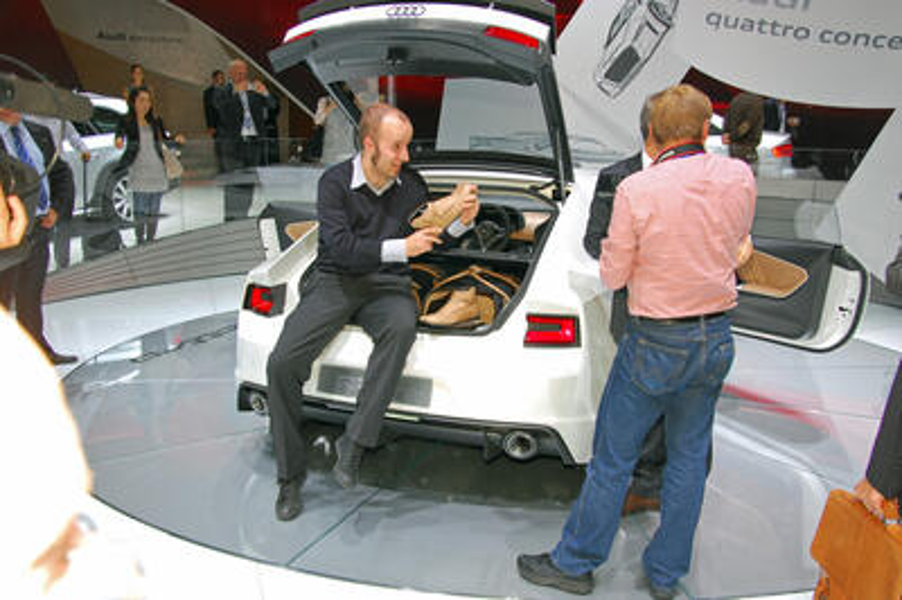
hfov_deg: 51.3
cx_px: 451
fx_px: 939
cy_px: 300
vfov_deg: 35.4
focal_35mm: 38
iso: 200
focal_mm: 25
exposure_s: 1/100
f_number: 5
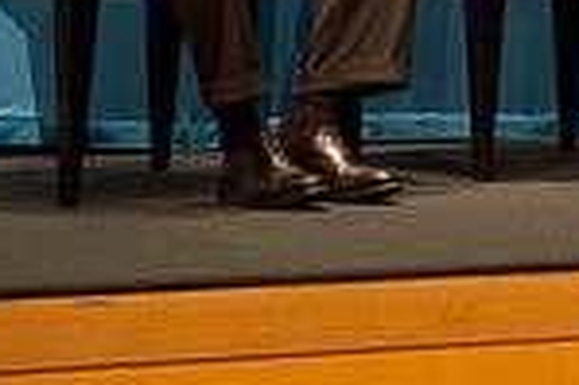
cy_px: -327
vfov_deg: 6.6
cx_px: 952
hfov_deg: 9.8
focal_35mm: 202
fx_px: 3245
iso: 2500
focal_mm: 52
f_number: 4
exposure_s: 1/125
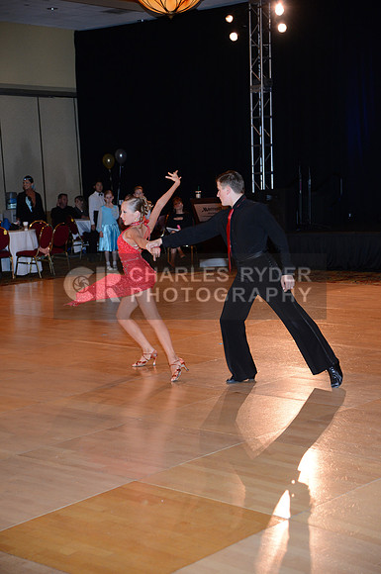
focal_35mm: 65
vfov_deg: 31.0
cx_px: 190
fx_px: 1035
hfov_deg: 20.9
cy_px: 287
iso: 2000
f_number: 4.5
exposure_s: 1/200
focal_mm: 65
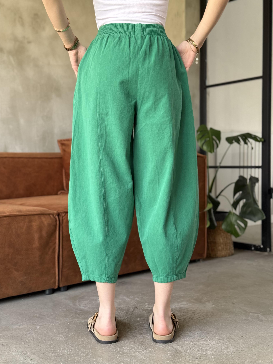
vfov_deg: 39.7
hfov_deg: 30.3
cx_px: 136
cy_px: 182
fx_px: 505
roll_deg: +0.3
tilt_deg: -2.0
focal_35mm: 48
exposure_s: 1/60
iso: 250
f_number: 1.78
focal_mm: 6.76
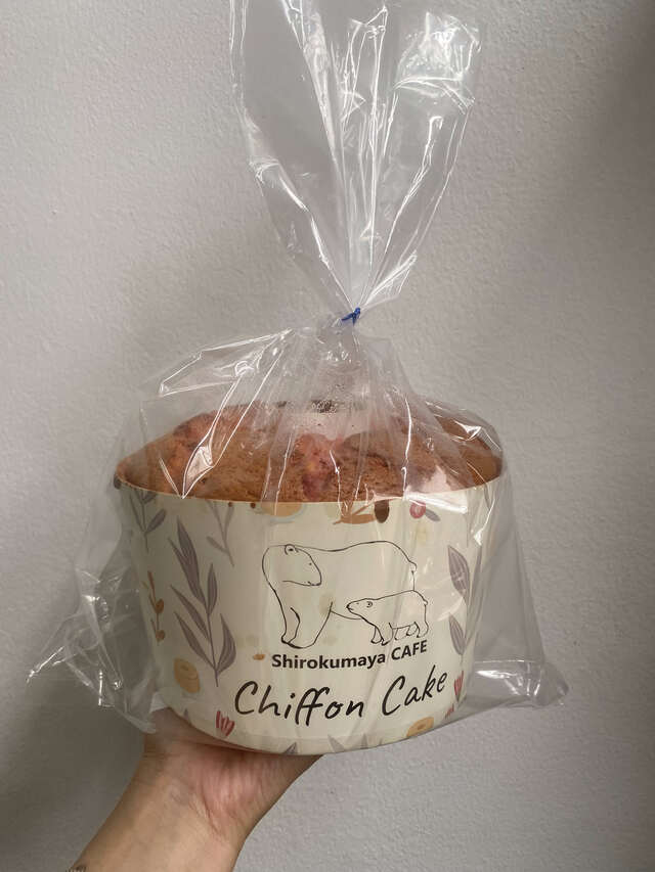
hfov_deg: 53.1
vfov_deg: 67.3
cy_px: 436
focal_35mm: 26
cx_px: 328
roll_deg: +0.6
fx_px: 656
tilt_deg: -9.0
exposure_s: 1/121
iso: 80
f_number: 1.8
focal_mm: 4.25
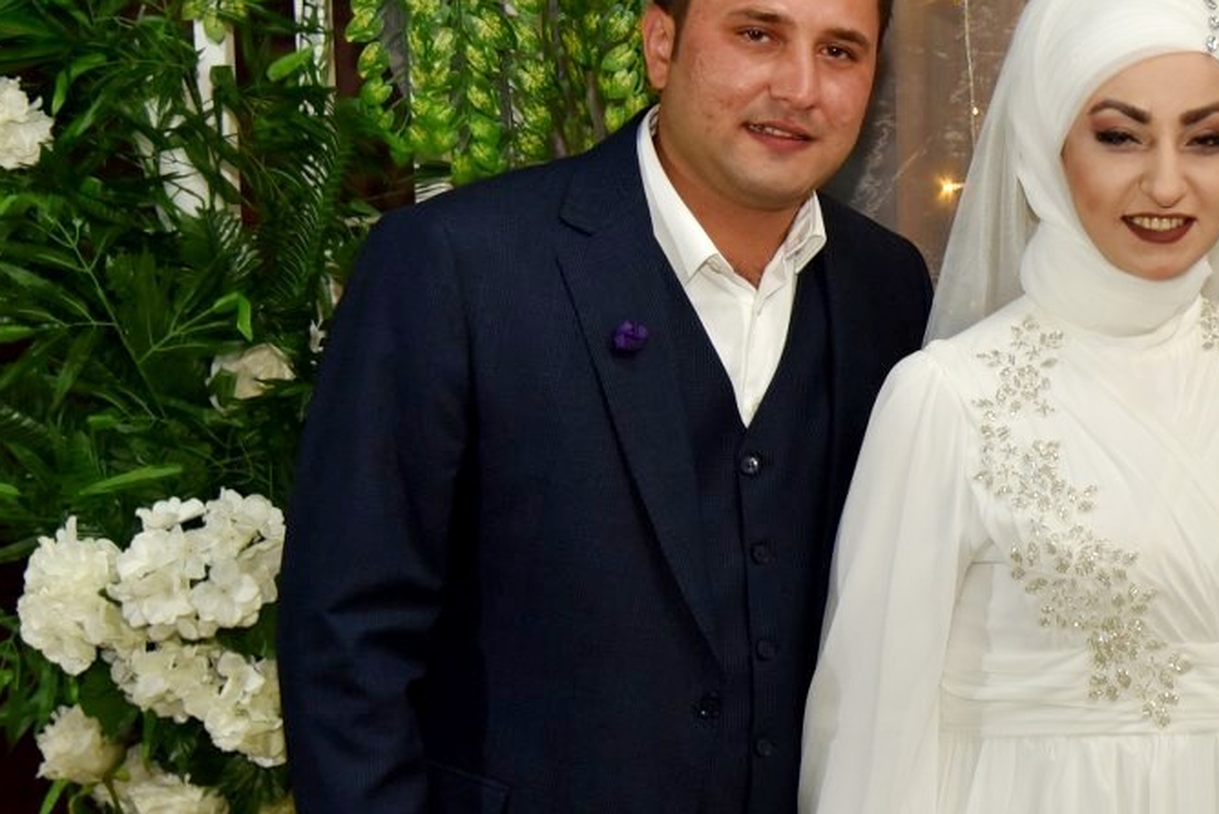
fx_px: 3896
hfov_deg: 17.2
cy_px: 330
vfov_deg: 11.9
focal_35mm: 115
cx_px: 1332
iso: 800
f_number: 5
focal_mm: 48
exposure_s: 1/100
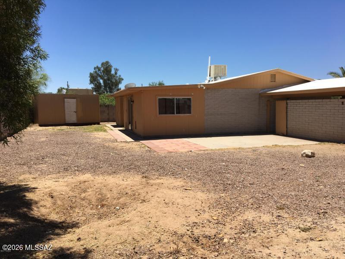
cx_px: 172
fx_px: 289
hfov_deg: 61.7
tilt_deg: -3.3
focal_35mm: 29
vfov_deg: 48.2
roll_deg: +0.3
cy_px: 130
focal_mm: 4.15
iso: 25
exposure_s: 1/1789
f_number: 2.2
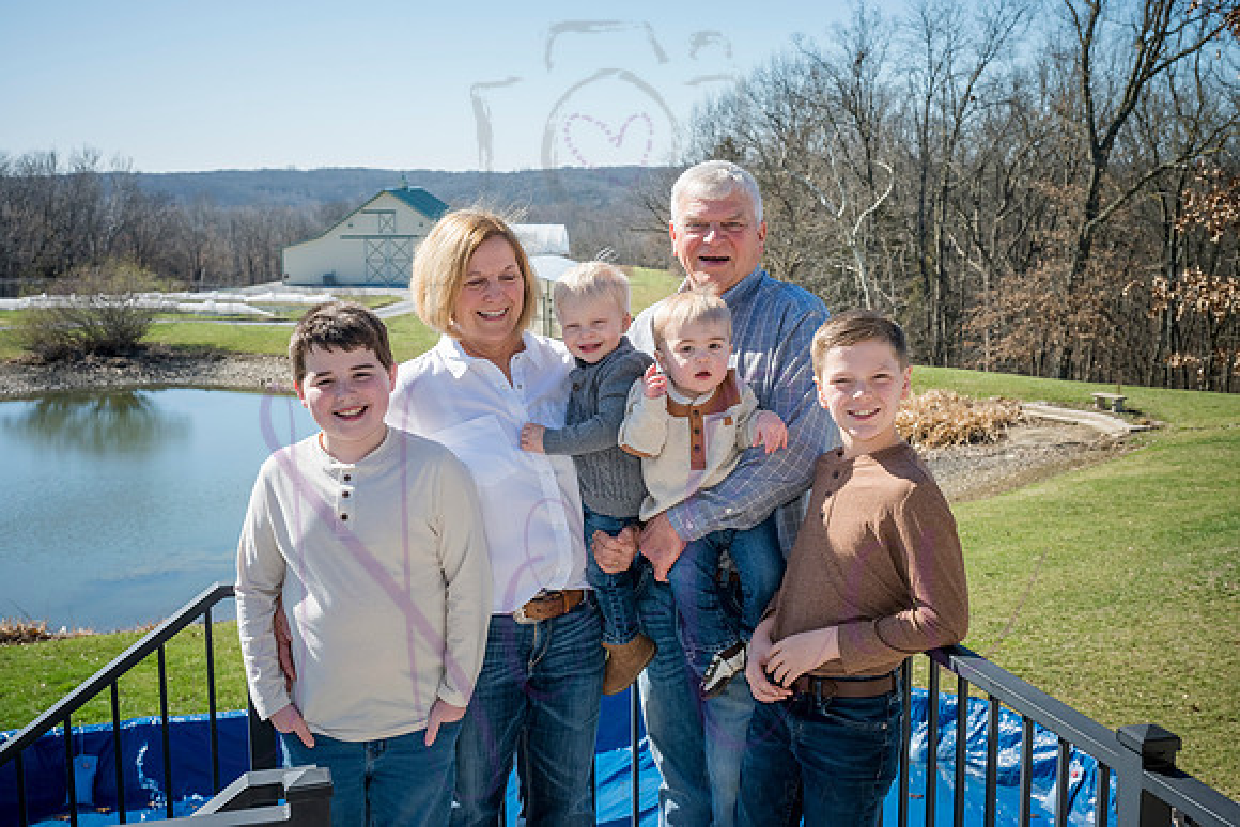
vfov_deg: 31.2
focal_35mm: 43
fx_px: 1481
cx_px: 620
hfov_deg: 45.4
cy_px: 414
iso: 400
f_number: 8
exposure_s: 1/640
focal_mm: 43
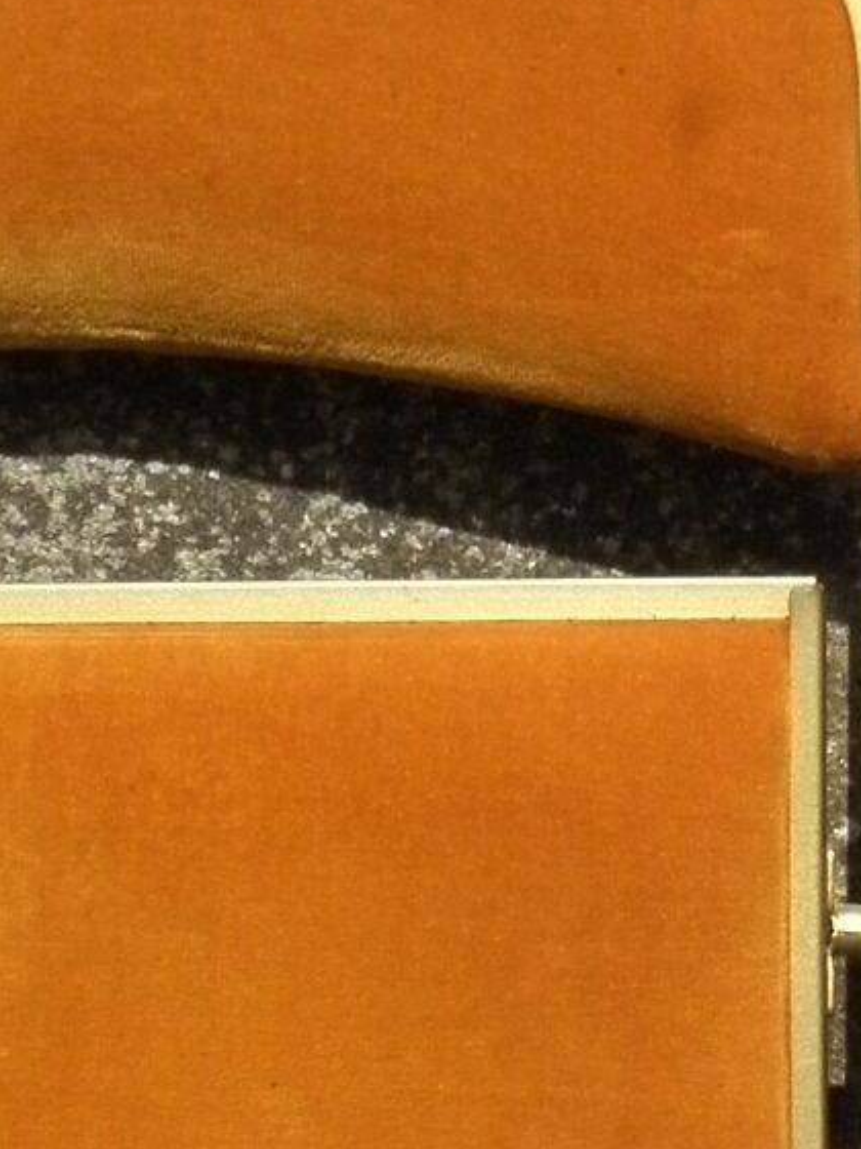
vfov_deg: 9.7
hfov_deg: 7.3
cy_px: 1381
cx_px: 1013
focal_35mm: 201
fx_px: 6666
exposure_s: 1/320
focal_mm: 7.9
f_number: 7.8
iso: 160
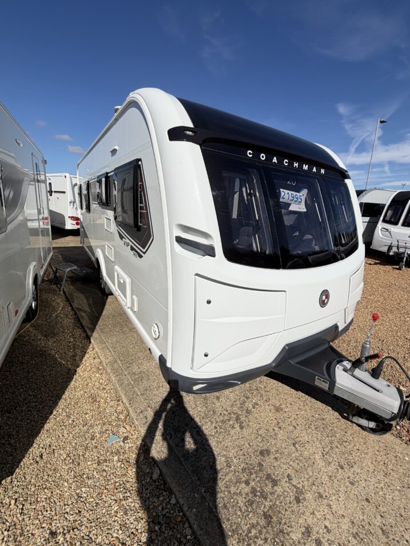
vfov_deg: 98.1
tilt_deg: -11.2
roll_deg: -3.8
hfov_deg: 81.7
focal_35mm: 15
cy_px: 259
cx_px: 210
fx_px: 237
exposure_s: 1/1901
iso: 20
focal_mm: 2.22
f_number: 2.2
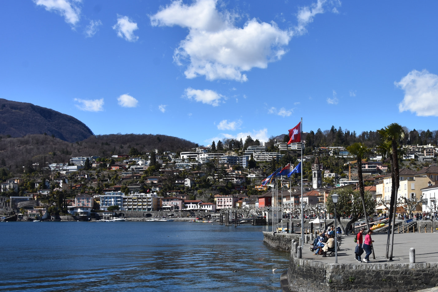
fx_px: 474
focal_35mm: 39
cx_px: 313
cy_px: 189
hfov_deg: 48.2
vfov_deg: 34.0
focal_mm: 18
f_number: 8
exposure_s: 1/500
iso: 180
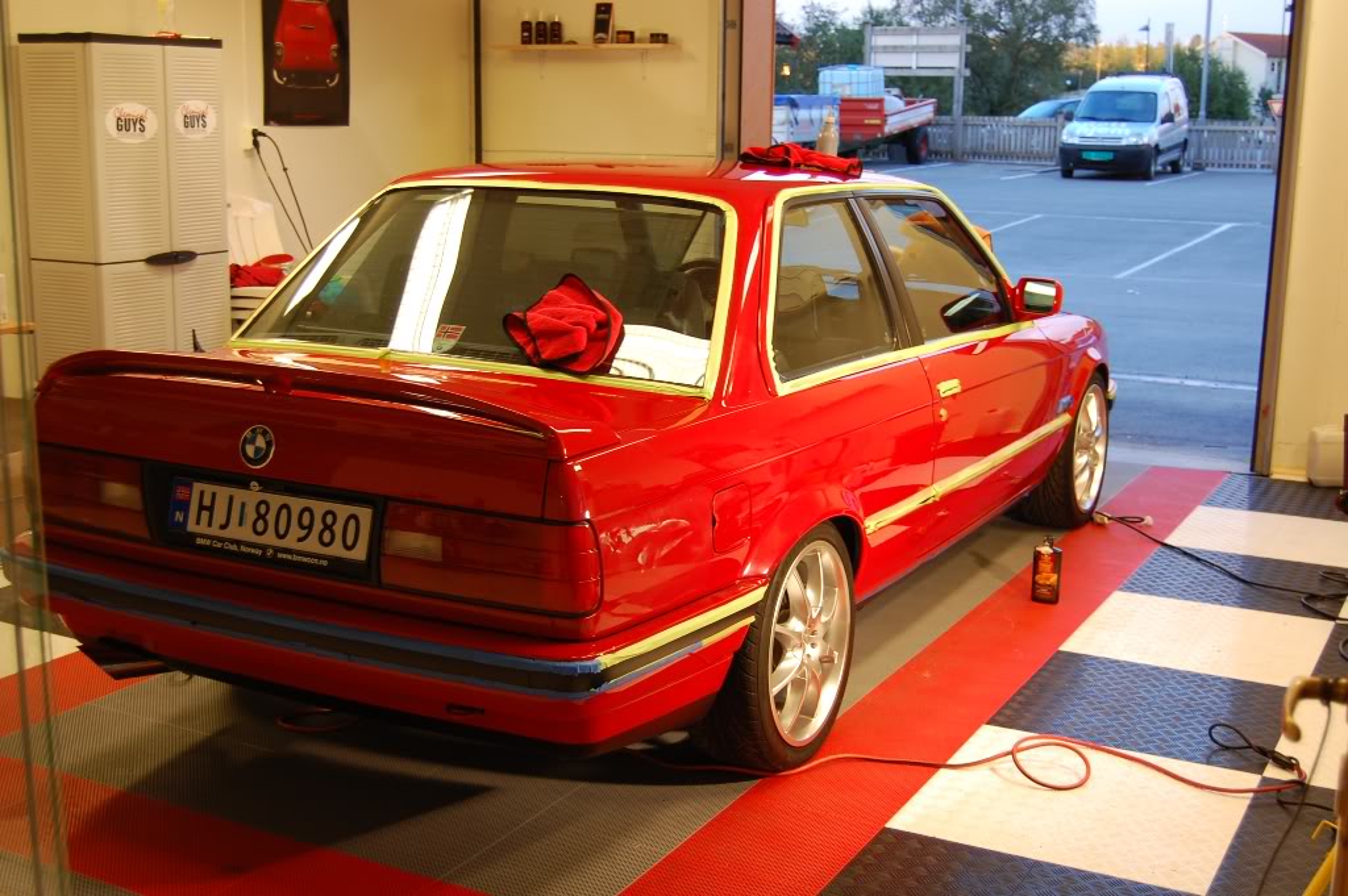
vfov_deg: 29.8
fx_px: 1684
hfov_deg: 43.6
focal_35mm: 45
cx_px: 674
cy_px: 448
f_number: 4.2
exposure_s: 1/40
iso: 400
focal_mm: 30
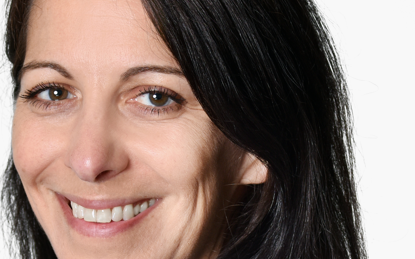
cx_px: 129
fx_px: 4750
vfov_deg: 3.1
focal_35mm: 420
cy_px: 227
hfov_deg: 5.0
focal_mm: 135
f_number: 6.3
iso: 200
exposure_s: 1/100
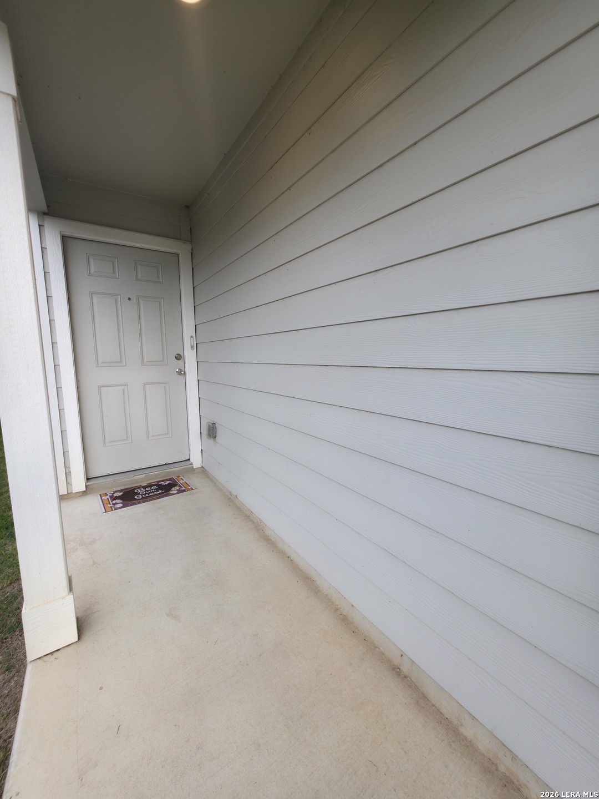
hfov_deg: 89.9
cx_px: 300
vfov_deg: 106.2
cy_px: 400
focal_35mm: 13
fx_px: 300
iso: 20
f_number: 1.9
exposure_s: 1/120
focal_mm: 2.2
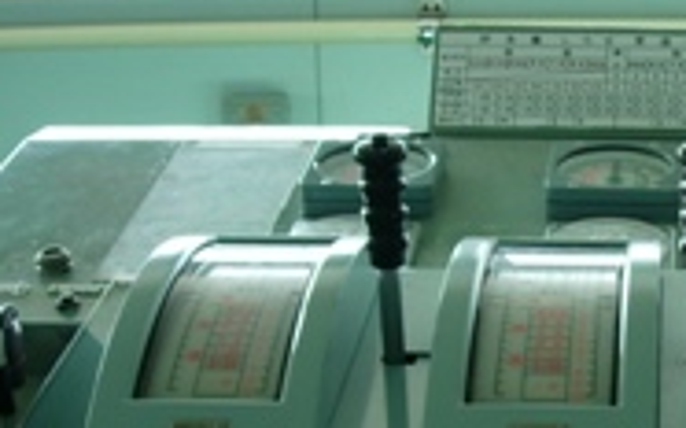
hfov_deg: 20.7
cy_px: 458
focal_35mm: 97
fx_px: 1812
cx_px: 704
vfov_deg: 13.2
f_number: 2.8
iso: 64
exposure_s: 1/53.8
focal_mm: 7.8
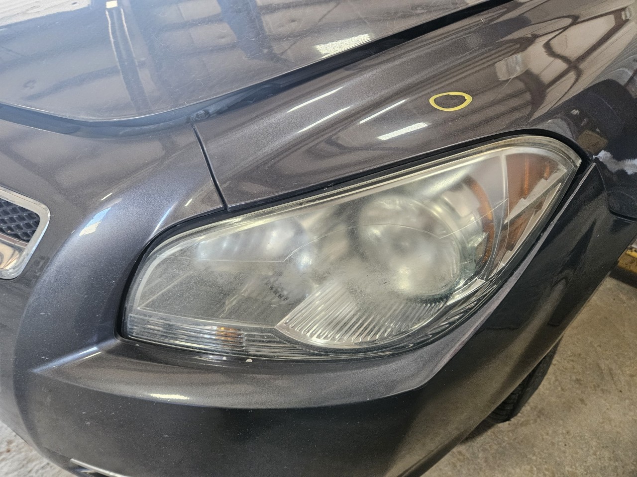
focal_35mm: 23
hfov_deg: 73.9
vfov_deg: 58.9
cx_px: 318
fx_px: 423
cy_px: 238
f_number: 1.8
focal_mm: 5.4
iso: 500
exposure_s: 1/120
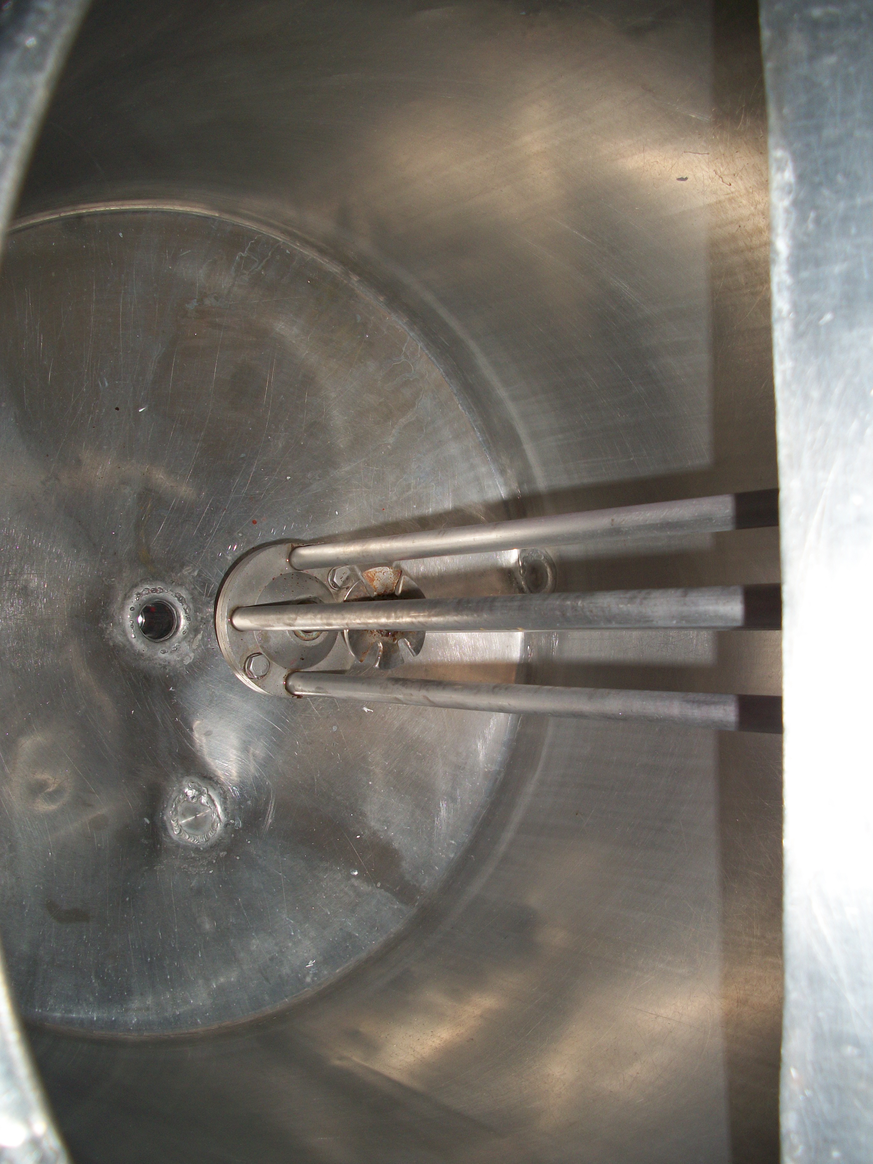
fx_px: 1177
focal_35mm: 35
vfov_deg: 52.6
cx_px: 436
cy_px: 582
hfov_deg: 40.7
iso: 80
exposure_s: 1/60
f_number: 3.1
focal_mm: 6.3
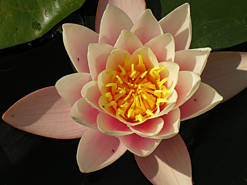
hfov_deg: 5.7
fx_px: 2497
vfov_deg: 4.2
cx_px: 124
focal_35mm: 350
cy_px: 92
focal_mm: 89
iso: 50
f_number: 7.4
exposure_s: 1/160
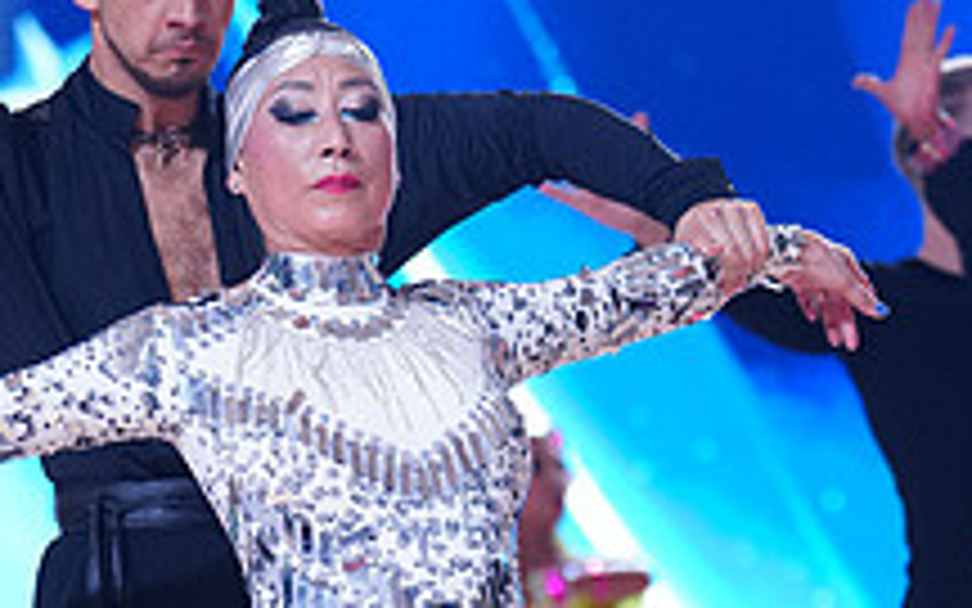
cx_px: 313
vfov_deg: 4.7
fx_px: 7391
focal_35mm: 279
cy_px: 950
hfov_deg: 7.5
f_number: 2.8
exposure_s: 1/640
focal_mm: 102
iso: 1250
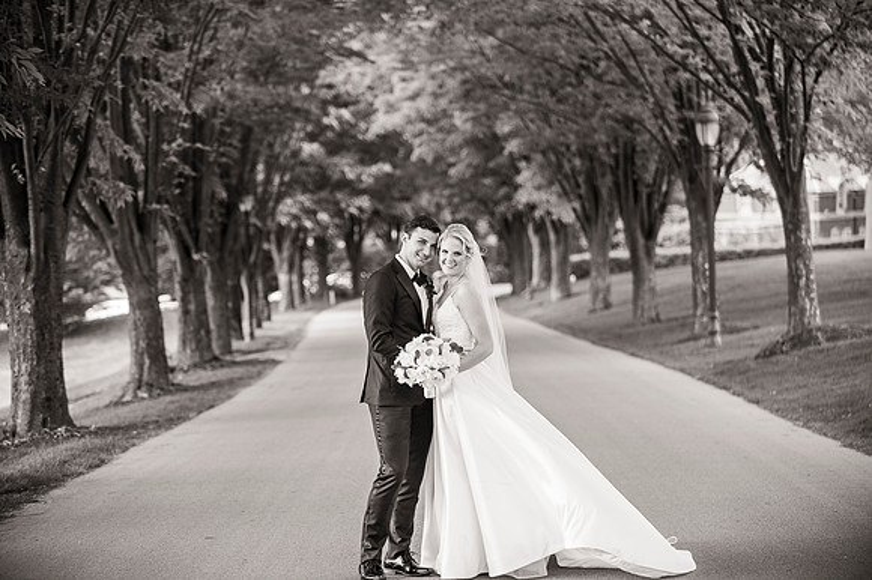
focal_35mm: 98
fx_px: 2372
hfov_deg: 20.8
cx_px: 436
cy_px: 290
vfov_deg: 13.9
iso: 640
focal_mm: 98
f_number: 2.8
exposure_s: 1/800
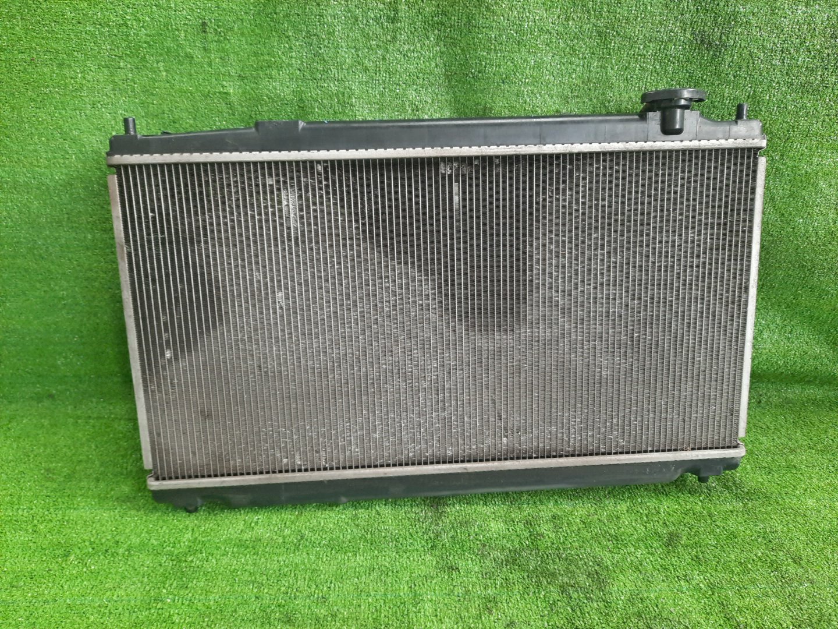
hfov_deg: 69.4
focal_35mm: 25
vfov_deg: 54.9
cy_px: 314
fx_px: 605
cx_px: 419
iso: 230
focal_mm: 4.6
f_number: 2
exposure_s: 1/50
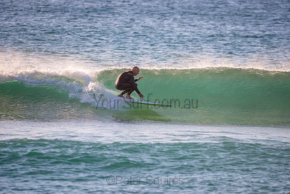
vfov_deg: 2.8
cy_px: 97
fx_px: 4029
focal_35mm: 500
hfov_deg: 4.1
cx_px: 145
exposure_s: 1/320
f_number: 7.1
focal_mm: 500
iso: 64
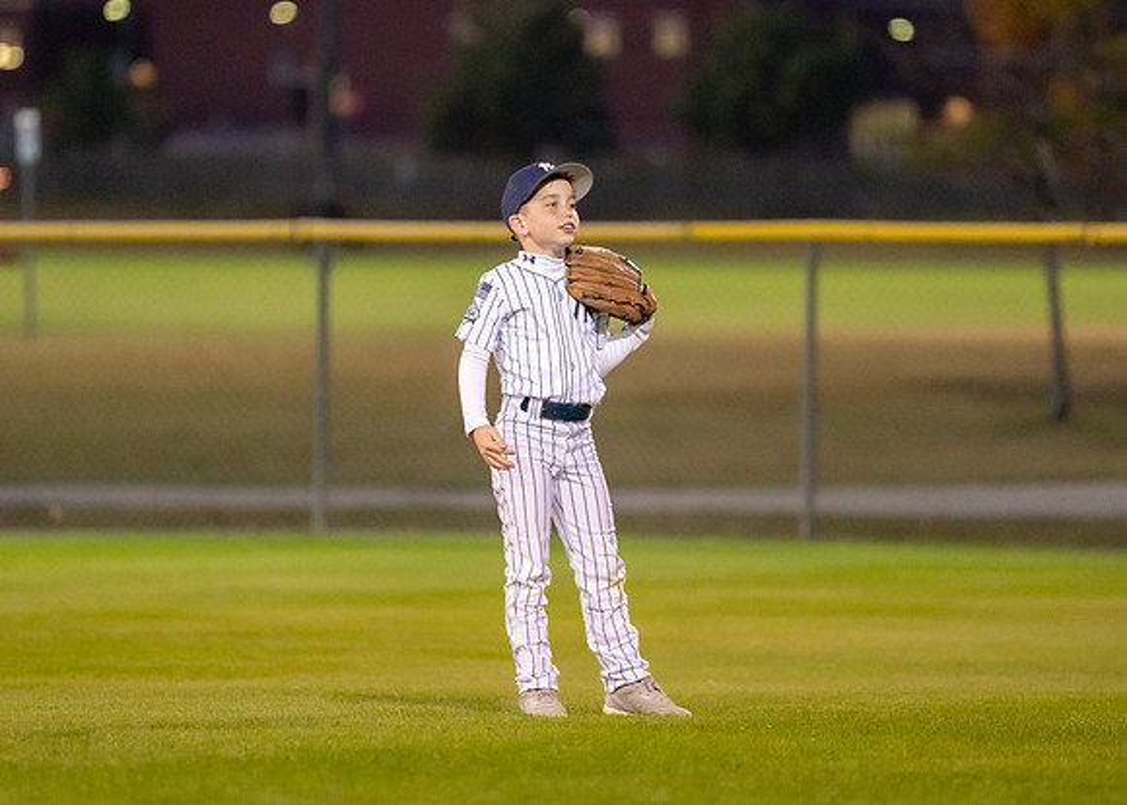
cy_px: 340
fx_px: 9215
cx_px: 550
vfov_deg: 5.0
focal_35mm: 288
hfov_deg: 7.0
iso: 4000
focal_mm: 200
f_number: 2.8
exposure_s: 1/1000
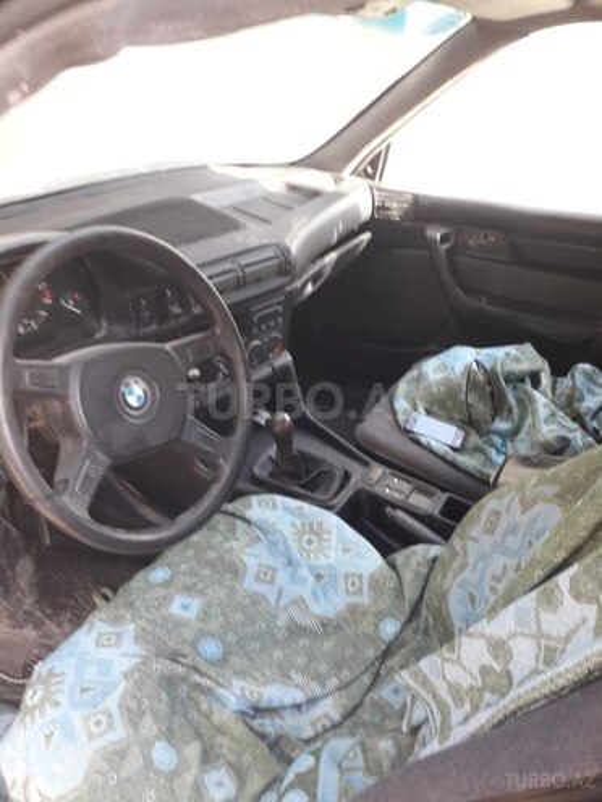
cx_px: 301
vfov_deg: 65.3
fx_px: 626
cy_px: 401
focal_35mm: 27
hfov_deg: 51.4
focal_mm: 3.6
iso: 80
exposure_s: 1/50
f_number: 1.9
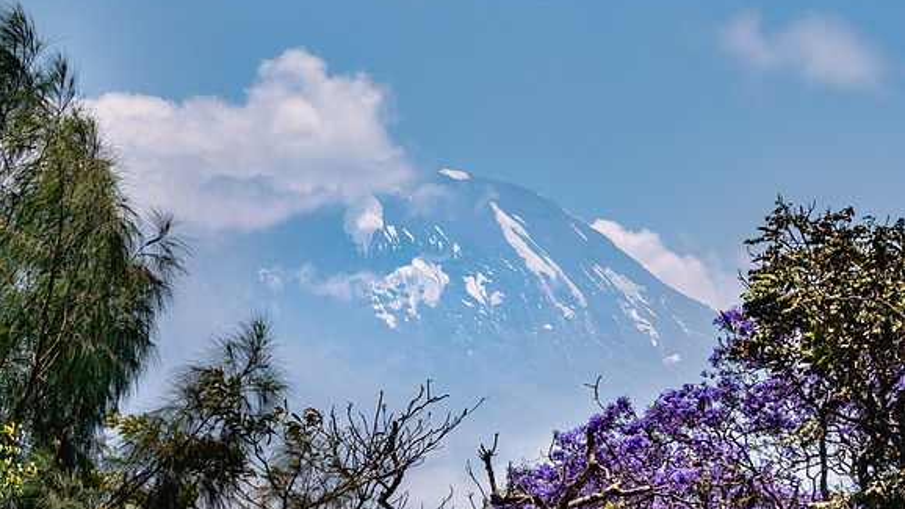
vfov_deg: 4.0
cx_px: 493
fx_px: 7222
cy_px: 285
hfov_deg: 7.2
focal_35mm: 301
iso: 100
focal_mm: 174
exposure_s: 1/500
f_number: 13
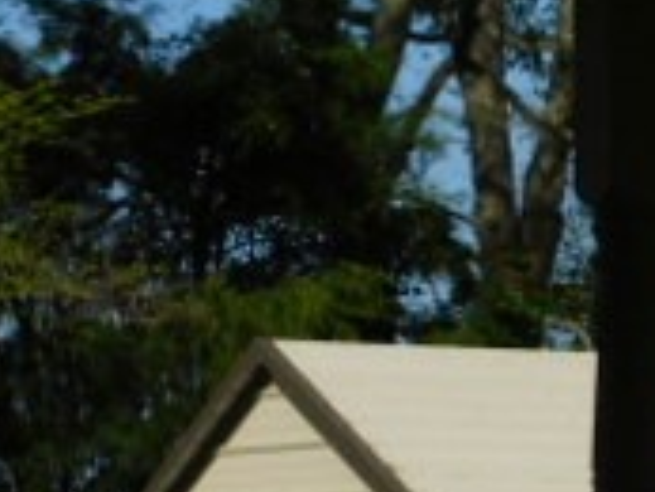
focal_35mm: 218
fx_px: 4128
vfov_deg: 6.8
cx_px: 1007
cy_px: 640
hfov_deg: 8.8
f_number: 8
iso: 125
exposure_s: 1/400
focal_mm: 10.4
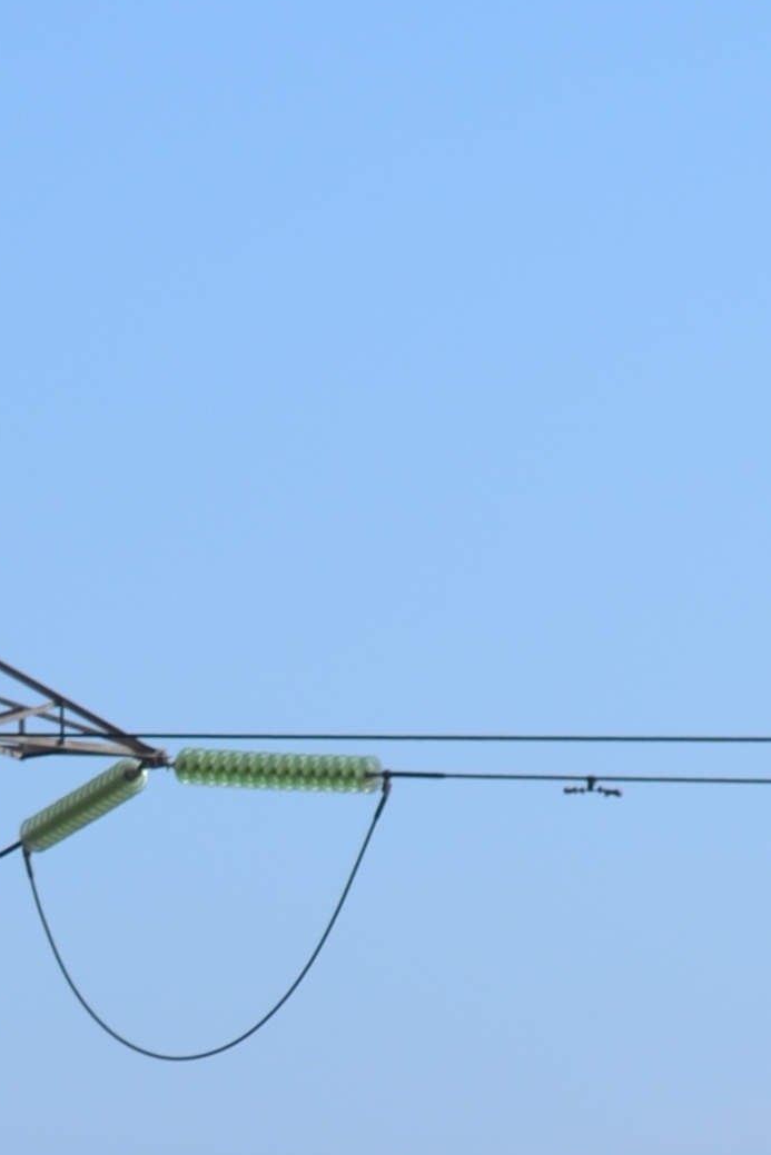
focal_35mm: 346
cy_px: 2175
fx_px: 11111
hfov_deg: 4.0
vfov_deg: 5.8
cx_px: -212
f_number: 8
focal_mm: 52
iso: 100
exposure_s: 1/250
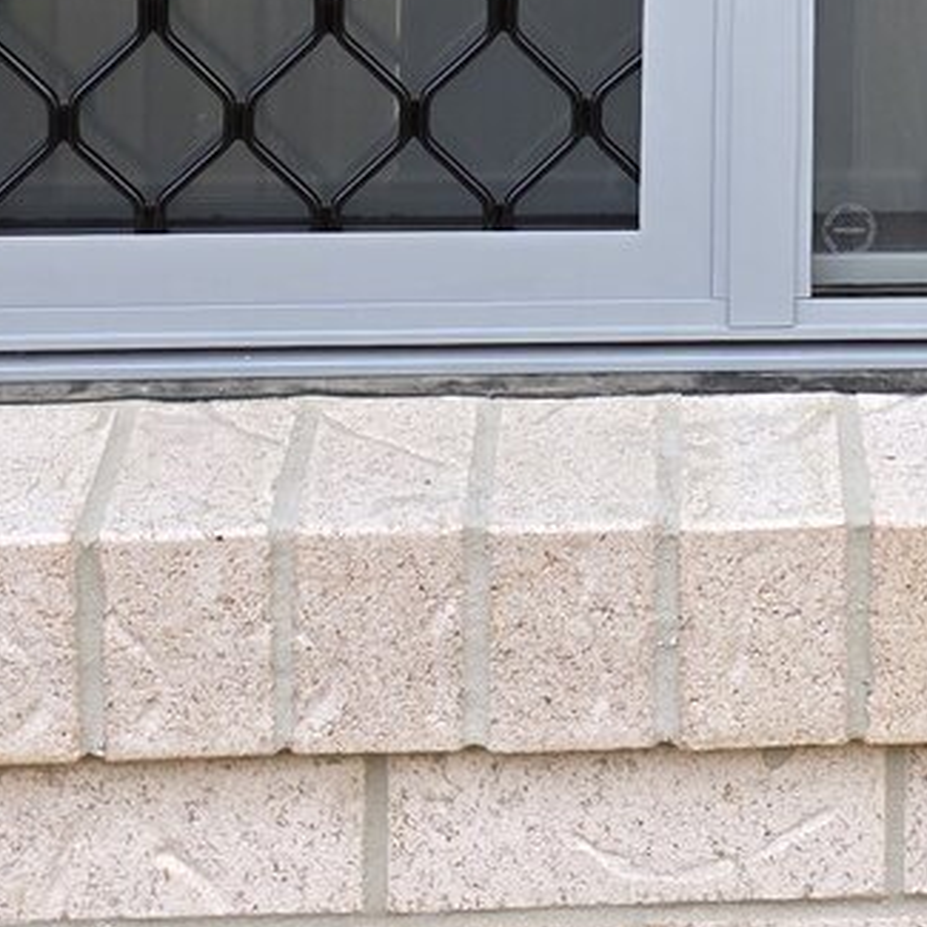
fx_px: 3030
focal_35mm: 100
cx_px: 801
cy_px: -707
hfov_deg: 17.2
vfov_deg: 15.2
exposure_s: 1/359
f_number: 1.7
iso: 32
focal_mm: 6.3
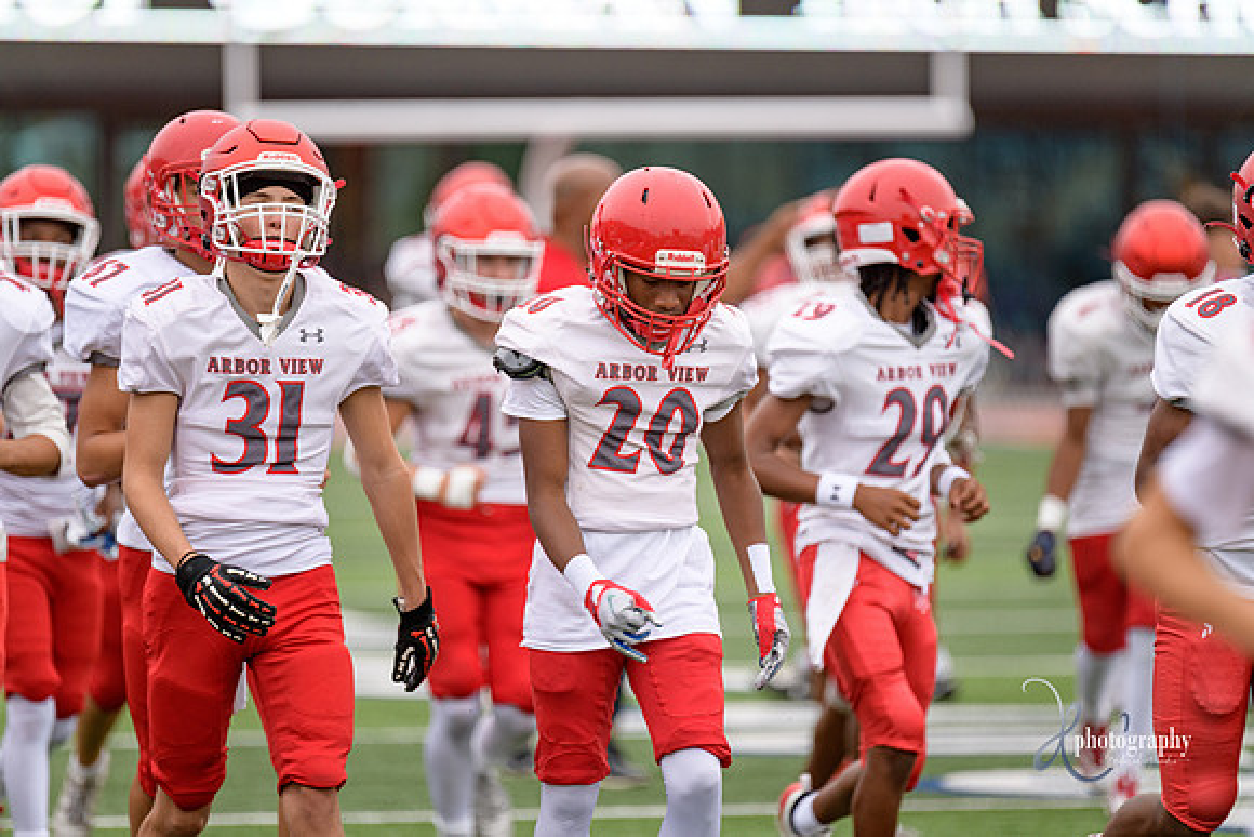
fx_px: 10452
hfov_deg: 6.9
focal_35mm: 300
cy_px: 418
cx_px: 627
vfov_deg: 4.6
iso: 280
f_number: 2.8
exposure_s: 1/500
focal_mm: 300
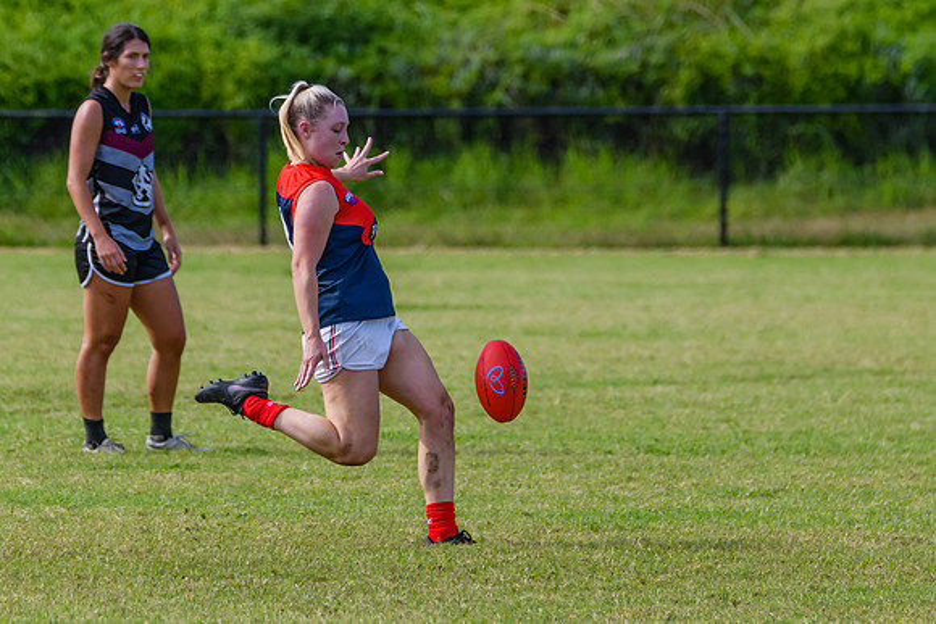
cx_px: 542
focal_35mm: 686
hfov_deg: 3.0
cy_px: 147
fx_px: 17851
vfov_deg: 2.0
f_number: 6.3
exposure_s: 1/1600
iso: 800
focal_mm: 360
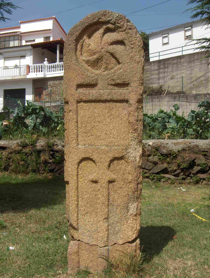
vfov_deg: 46.7
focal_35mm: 40
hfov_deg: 36.0
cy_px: 137
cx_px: 106
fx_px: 323
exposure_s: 1/952
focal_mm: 8
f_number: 4.8
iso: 100
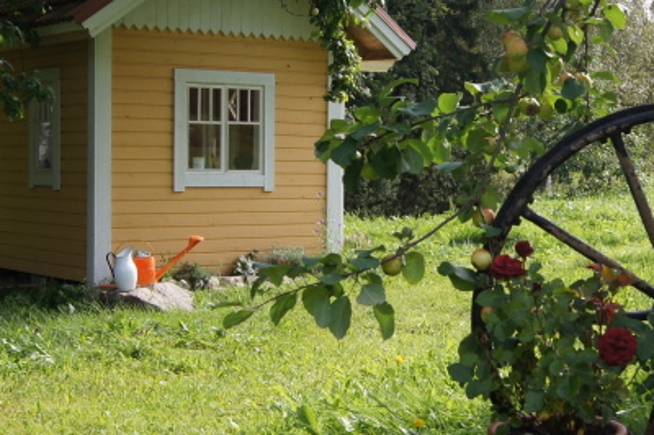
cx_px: 420
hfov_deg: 26.9
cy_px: 175
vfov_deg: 18.1
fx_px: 1361
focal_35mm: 75
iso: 100
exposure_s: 1/250
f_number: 5
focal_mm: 20
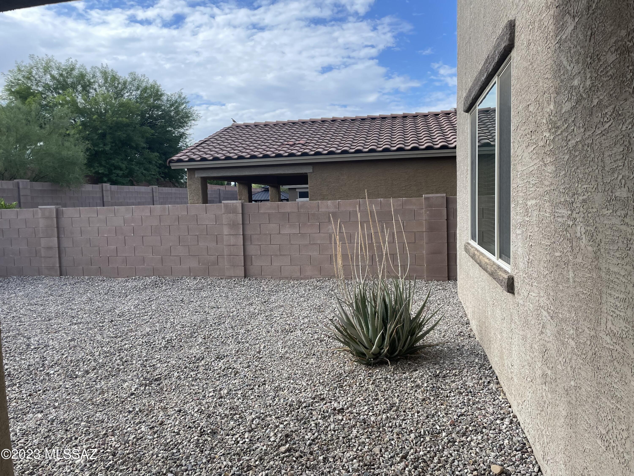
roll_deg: +2.2
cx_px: 317
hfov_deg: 67.3
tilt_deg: -2.6
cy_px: 238
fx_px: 476
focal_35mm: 26
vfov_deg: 53.1
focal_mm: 4.2
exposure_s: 1/1335
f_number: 1.6
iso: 32
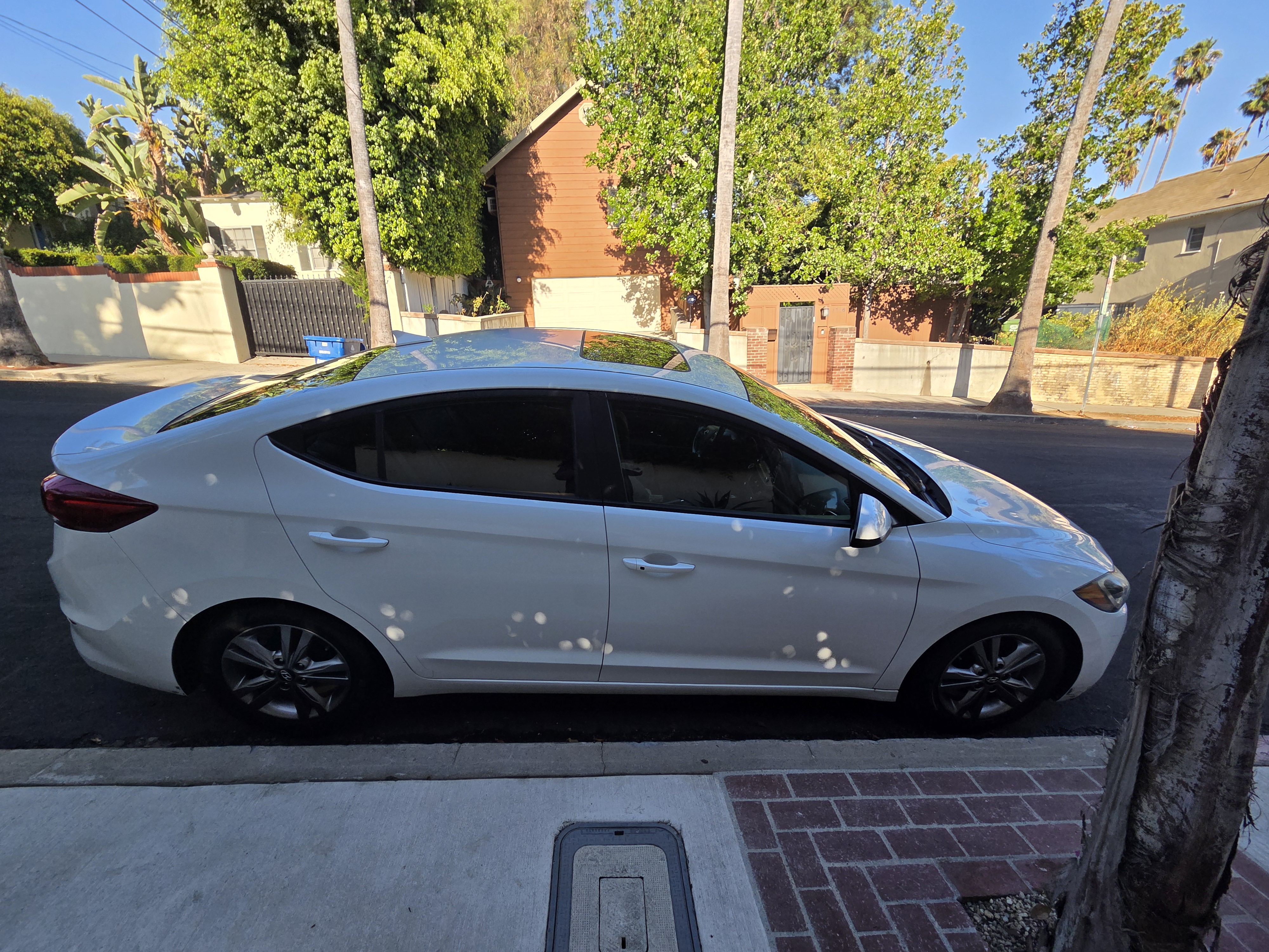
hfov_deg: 106.2
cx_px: 634
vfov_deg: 89.9
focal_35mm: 13
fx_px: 477
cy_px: 476
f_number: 2.2
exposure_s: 1/701
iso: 50
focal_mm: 2.2
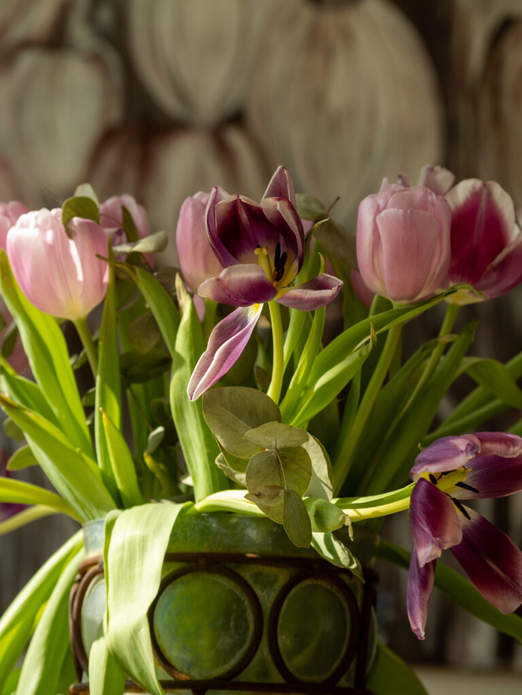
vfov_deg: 17.6
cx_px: 261
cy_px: 348
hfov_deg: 13.2
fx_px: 2250
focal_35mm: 112
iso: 100
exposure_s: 1/125
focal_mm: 56
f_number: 5.6
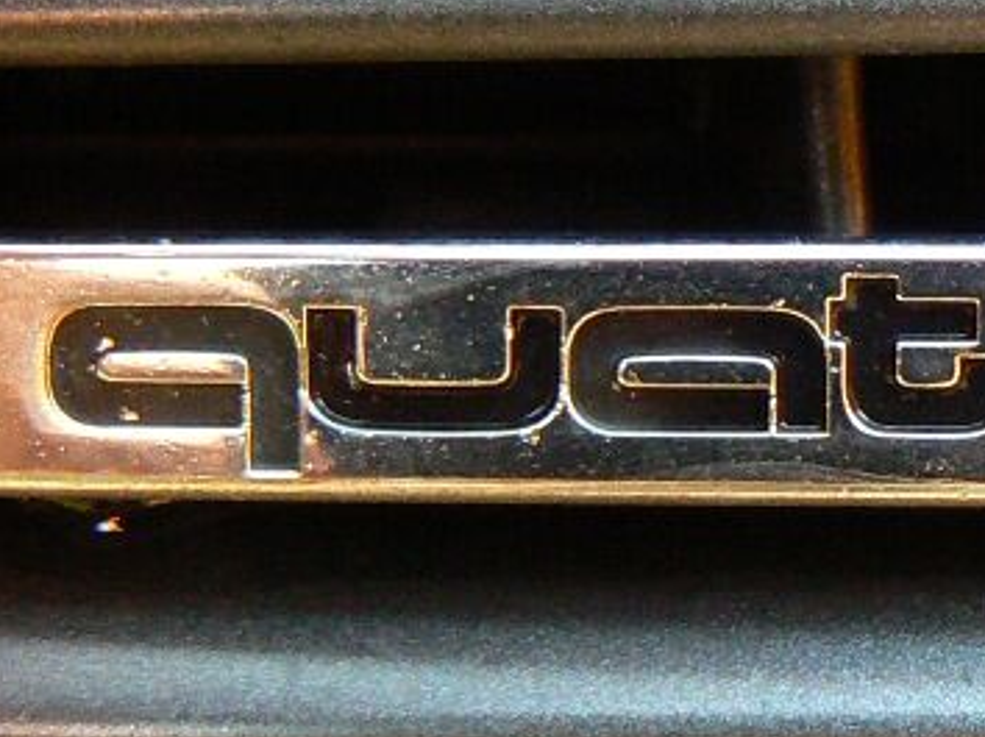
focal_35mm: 162
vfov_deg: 9.2
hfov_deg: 12.1
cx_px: 865
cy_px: 325
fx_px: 4607
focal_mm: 9.3
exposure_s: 1/8
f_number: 3.2
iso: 200
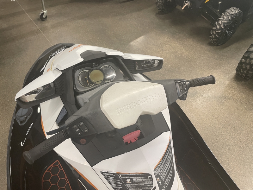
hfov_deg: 67.3
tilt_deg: -47.5
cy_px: 95
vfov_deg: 53.1
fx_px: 190
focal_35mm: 26
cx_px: 126
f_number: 1.6
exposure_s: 1/60
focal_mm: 4.2
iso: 125
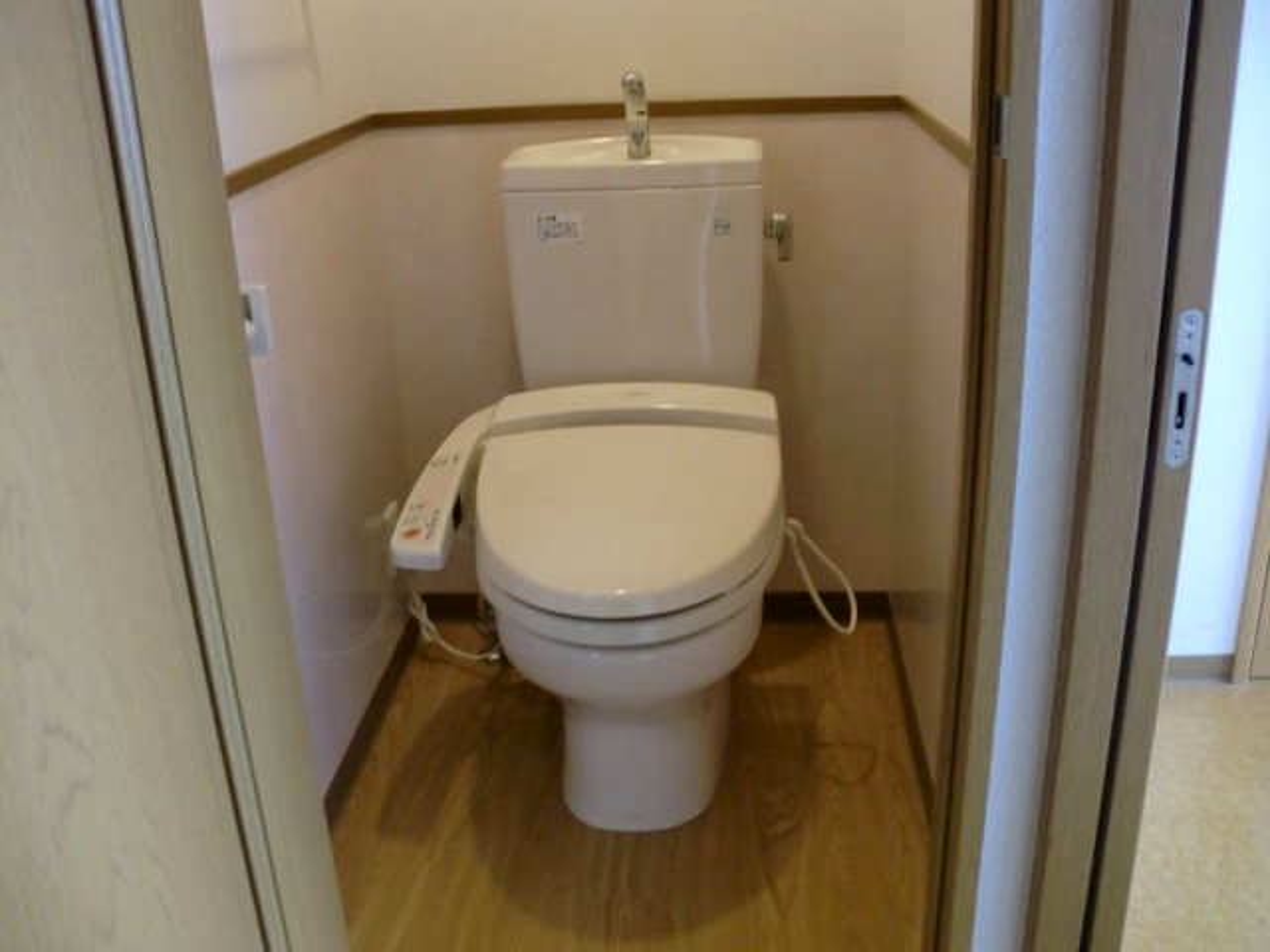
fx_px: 1284
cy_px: 476
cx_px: 635
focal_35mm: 35
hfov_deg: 52.6
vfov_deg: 40.7
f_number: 3.1
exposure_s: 1/60
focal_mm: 6.3
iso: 500
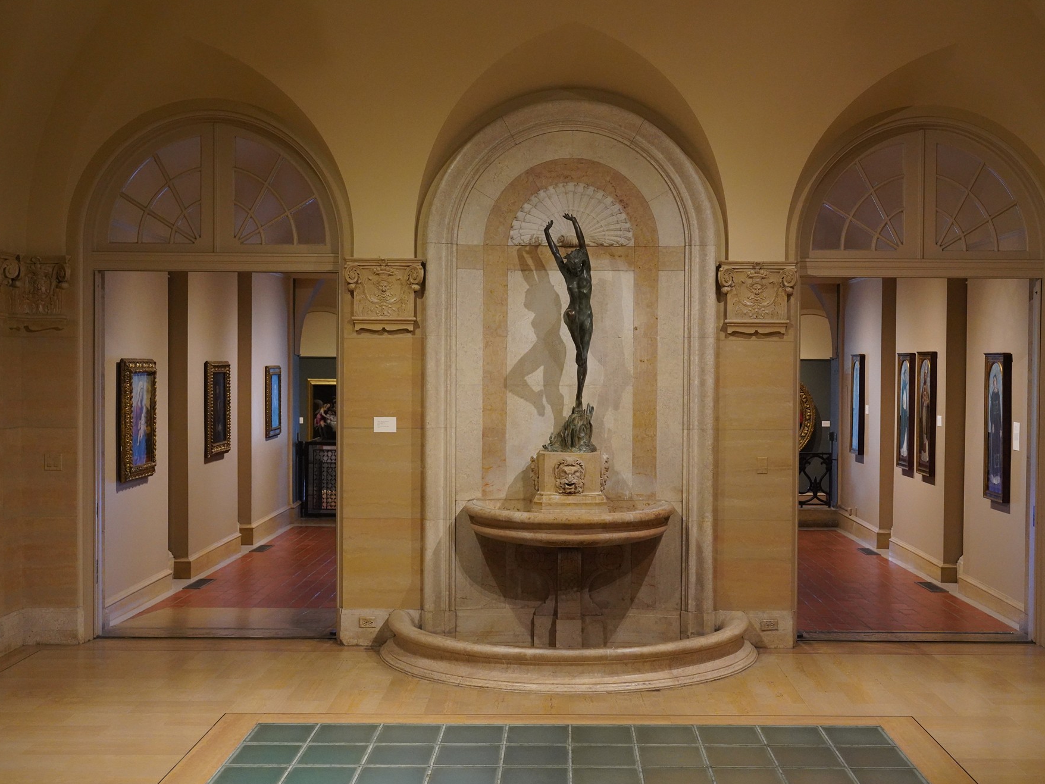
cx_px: 580
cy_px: 392
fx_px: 1389
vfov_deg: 31.5
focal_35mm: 46
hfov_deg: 41.2
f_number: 8
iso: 6400
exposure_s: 1/100
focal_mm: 42
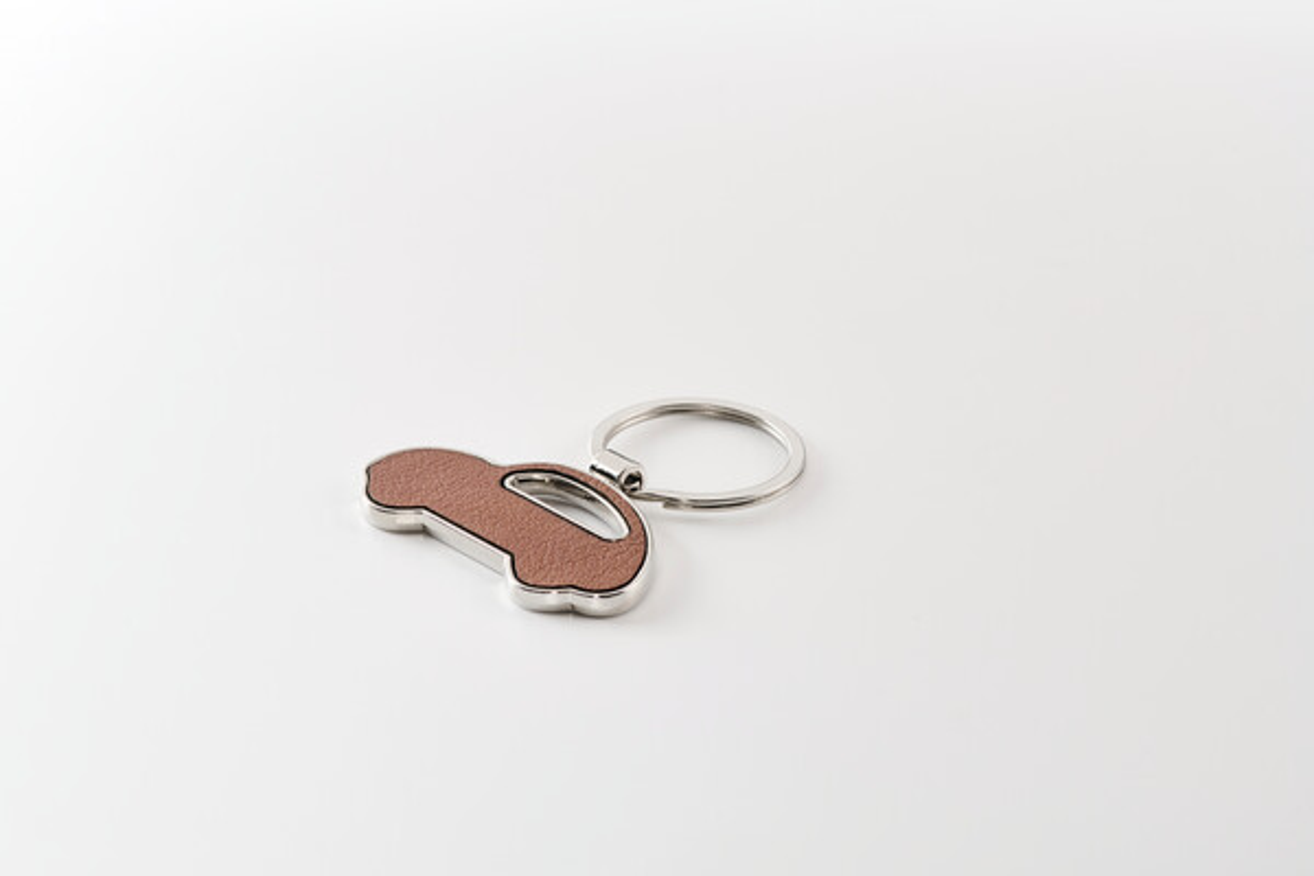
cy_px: 438
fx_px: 3832
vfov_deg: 13.0
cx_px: 657
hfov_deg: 19.5
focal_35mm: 105
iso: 100
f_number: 18
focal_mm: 105
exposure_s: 1/125
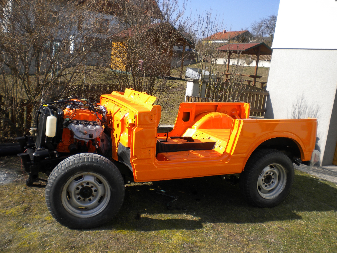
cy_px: 126
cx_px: 168
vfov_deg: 40.7
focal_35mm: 35
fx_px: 341
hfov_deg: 52.6
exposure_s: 1/452
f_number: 4.6
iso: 80
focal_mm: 6.3
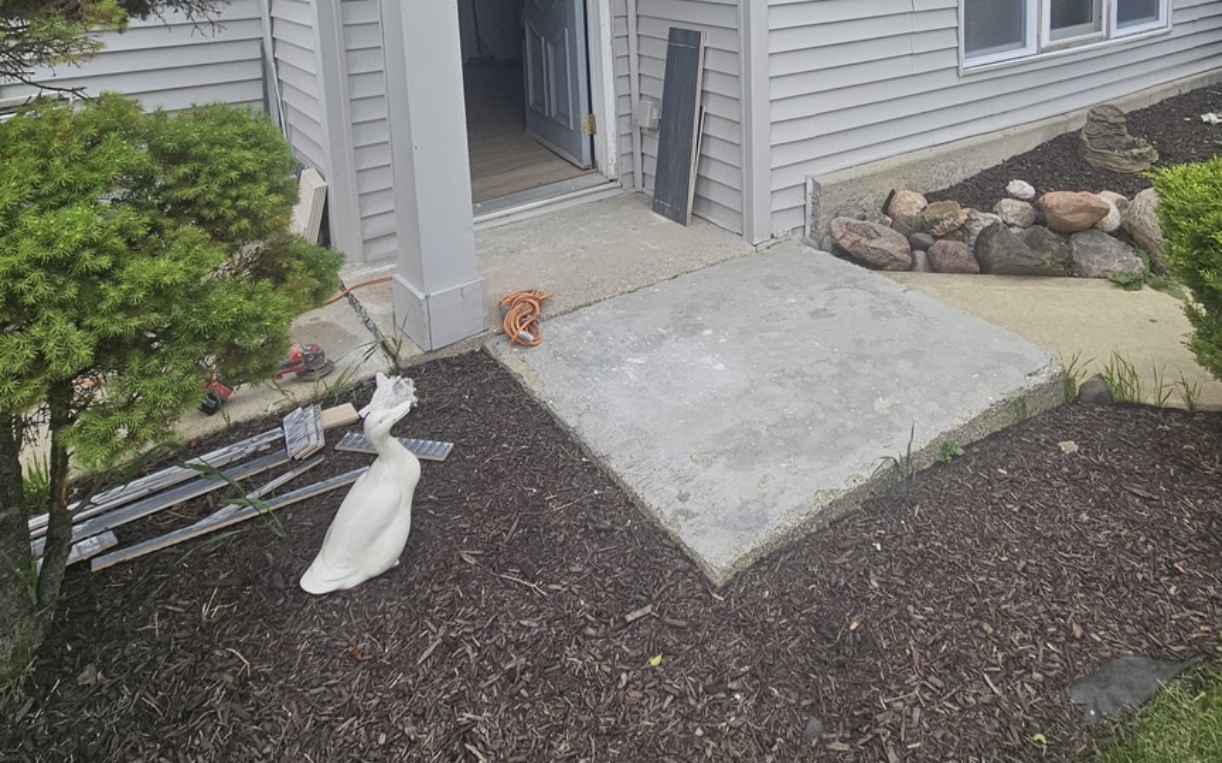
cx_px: 697
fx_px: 766
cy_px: 27
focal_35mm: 23
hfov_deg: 76.7
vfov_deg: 45.9
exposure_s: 1/273
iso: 50
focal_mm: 2.2
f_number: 2.2
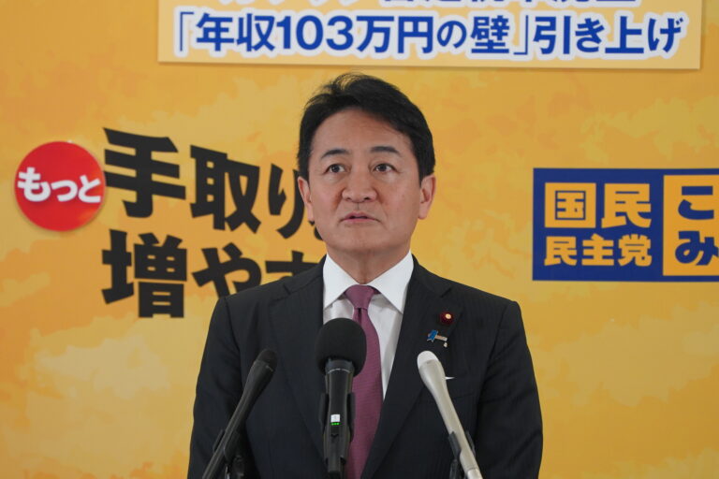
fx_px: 5991
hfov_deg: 6.9
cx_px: 360
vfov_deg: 4.6
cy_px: 240
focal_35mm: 300
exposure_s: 1/320
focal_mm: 200
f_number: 5.6
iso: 2000
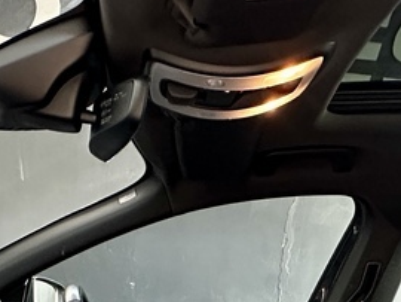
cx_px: 137
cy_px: 524
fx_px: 615
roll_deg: -6.3
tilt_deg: -17.0
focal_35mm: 53
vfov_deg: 20.6
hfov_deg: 35.8
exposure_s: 1/60
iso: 500
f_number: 2.2
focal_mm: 2.22
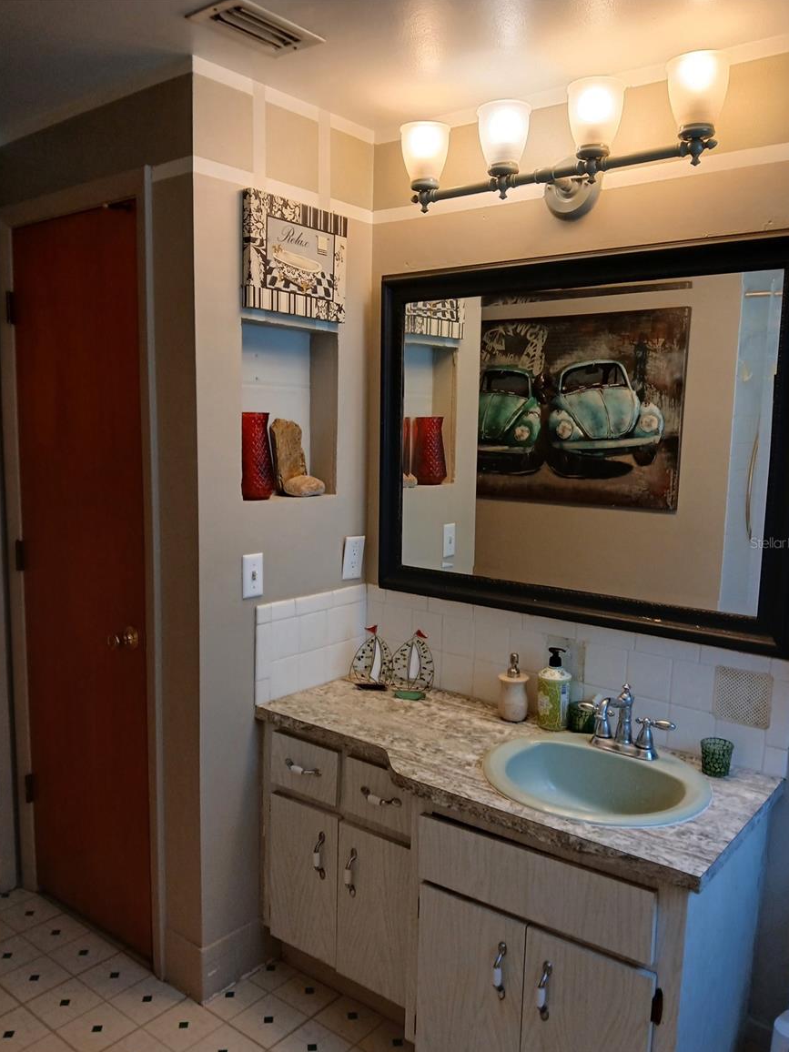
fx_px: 821
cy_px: 542
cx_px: 405
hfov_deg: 51.3
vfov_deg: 65.3
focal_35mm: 27
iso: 125
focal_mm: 3.98
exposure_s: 1/60
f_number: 1.8
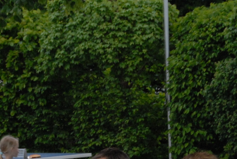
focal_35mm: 194
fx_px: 1280
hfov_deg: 10.6
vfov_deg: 7.1
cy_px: 167
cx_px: 92
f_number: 8
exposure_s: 1/60
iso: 1000
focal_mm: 50
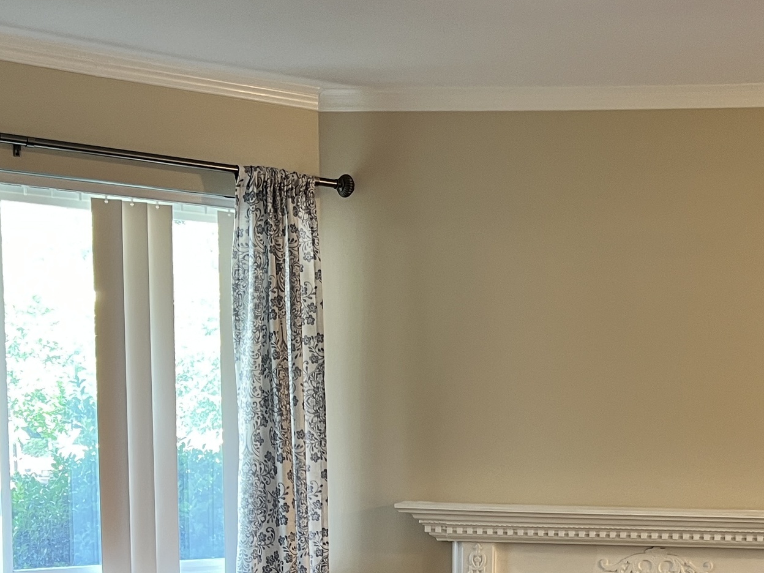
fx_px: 1413
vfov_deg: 21.9
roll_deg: -0.8
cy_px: 605
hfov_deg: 30.1
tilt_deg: -8.6
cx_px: 495
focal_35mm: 64
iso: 100
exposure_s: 1/60
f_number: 1.5
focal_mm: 5.7
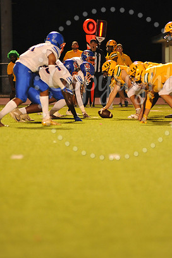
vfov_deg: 7.3
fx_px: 2035
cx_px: 111
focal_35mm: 284
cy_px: 83
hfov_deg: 4.8
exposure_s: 1/250
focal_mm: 200
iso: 2000
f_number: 3.2
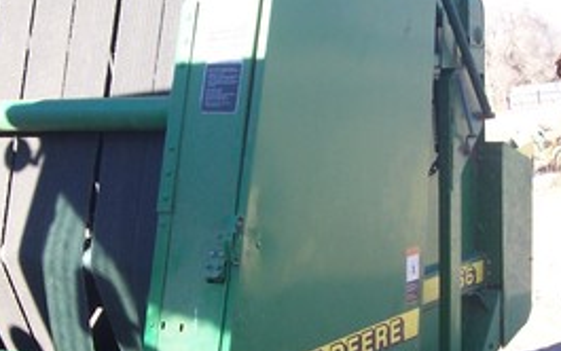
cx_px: 315
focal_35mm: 74
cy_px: 275
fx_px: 1132
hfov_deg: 27.8
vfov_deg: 17.5
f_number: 2.7
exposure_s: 1/250
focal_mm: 5.6
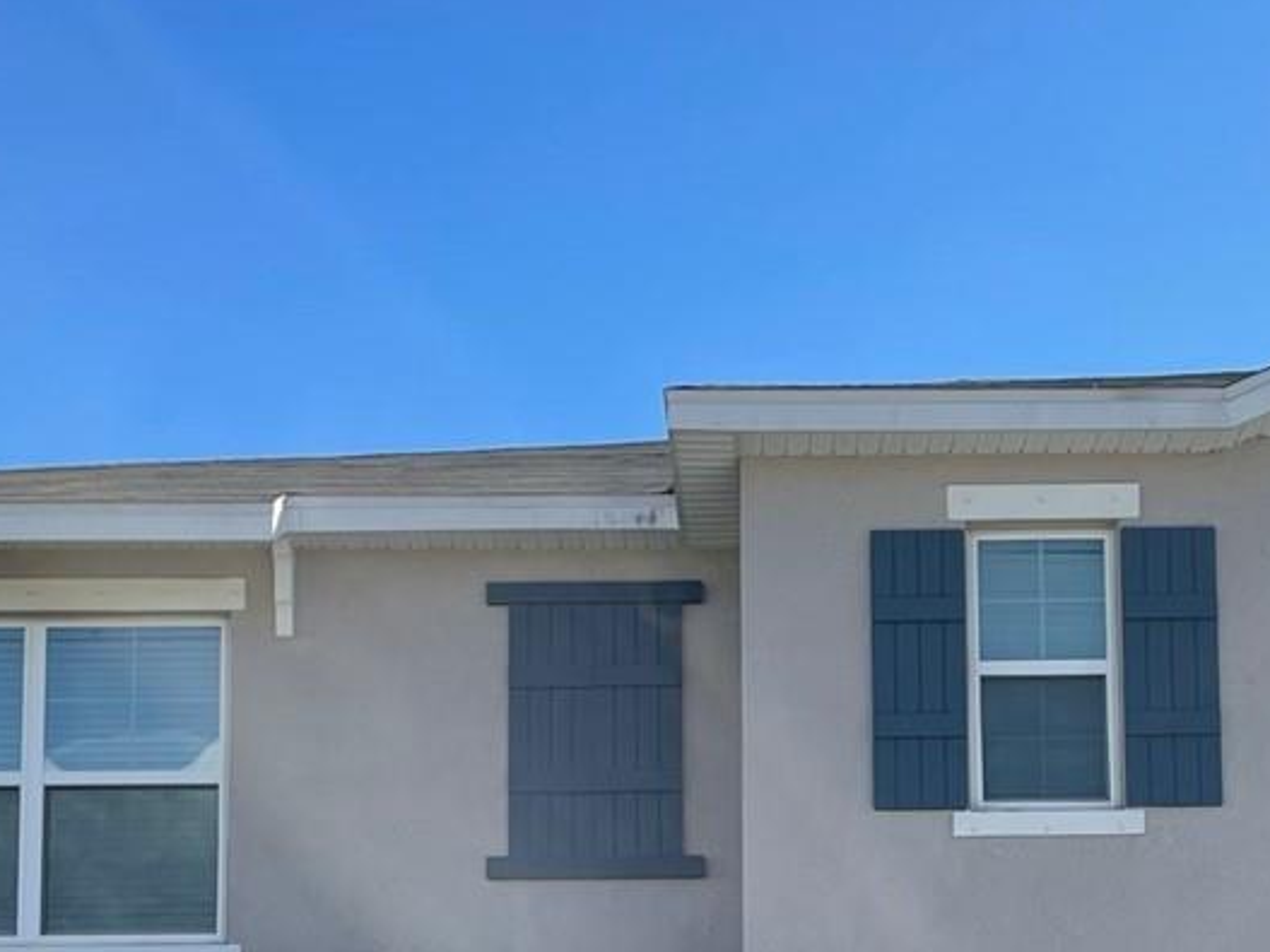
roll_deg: +0.9
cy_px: 1089
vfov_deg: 17.9
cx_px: 798
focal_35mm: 79
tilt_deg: +8.5
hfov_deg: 24.6
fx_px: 2898
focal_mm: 4.2
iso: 32
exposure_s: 1/2747
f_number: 1.6
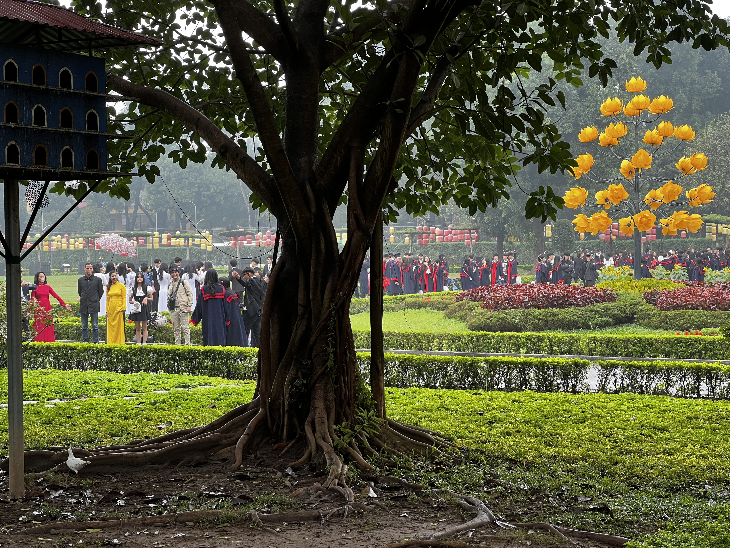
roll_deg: +0.8
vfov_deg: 19.1
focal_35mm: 77
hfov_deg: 25.3
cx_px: 365
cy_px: 274
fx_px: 1624
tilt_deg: +0.0
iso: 64
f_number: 2.8
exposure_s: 1/99
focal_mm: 9
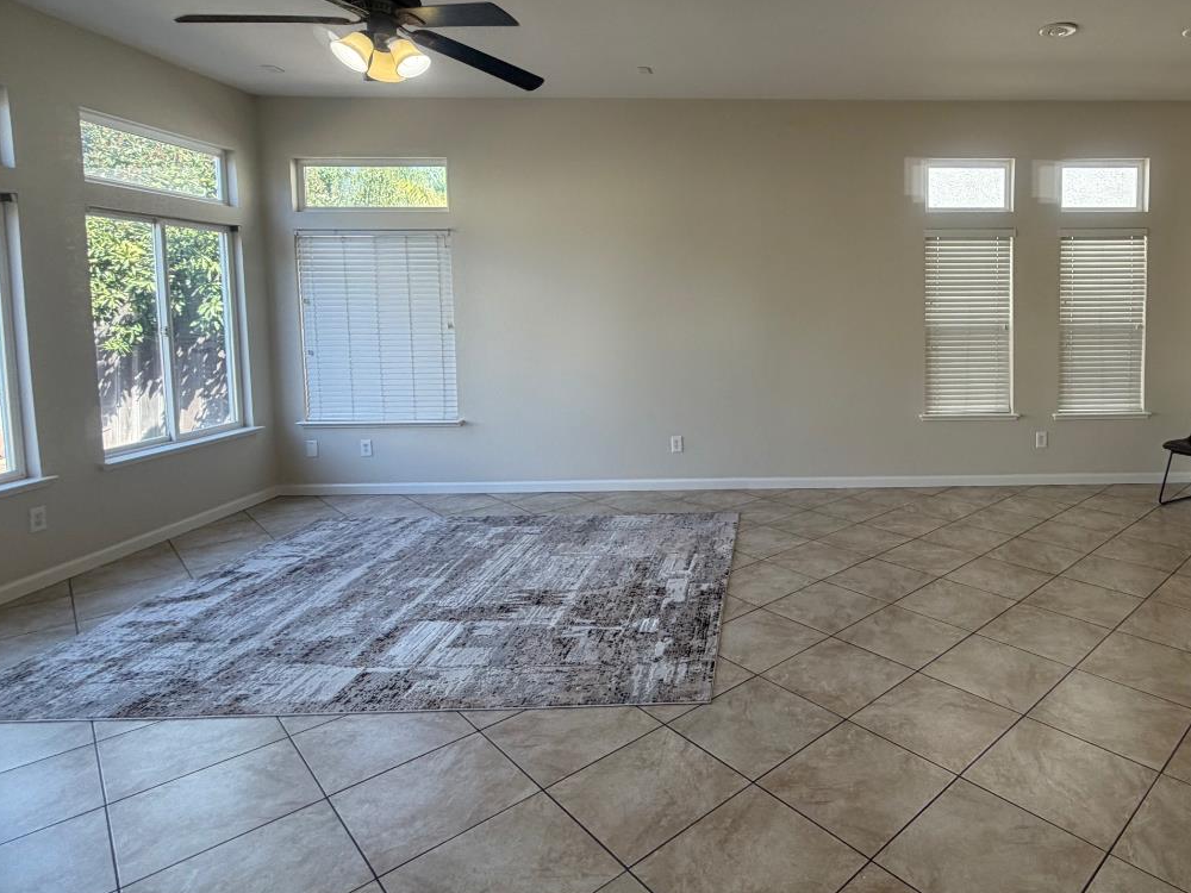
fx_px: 723
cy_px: 353
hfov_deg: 76.2
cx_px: 806
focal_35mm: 21
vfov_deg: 62.8
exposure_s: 1/120
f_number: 2.2
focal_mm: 2.22
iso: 80
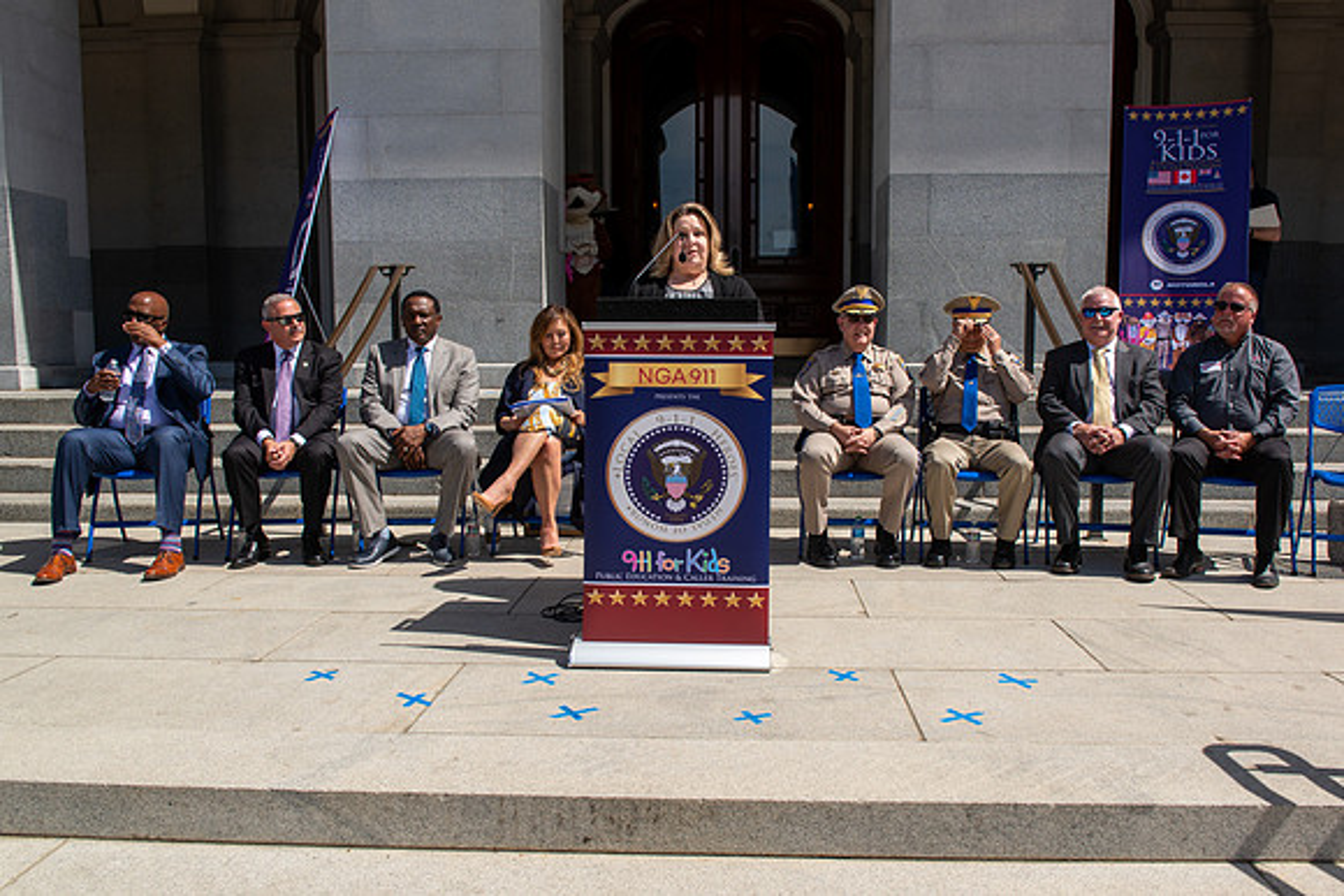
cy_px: 484
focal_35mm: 30
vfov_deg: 43.4
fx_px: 1125
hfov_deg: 61.7
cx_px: 696
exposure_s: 1/320
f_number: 8
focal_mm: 27
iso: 100
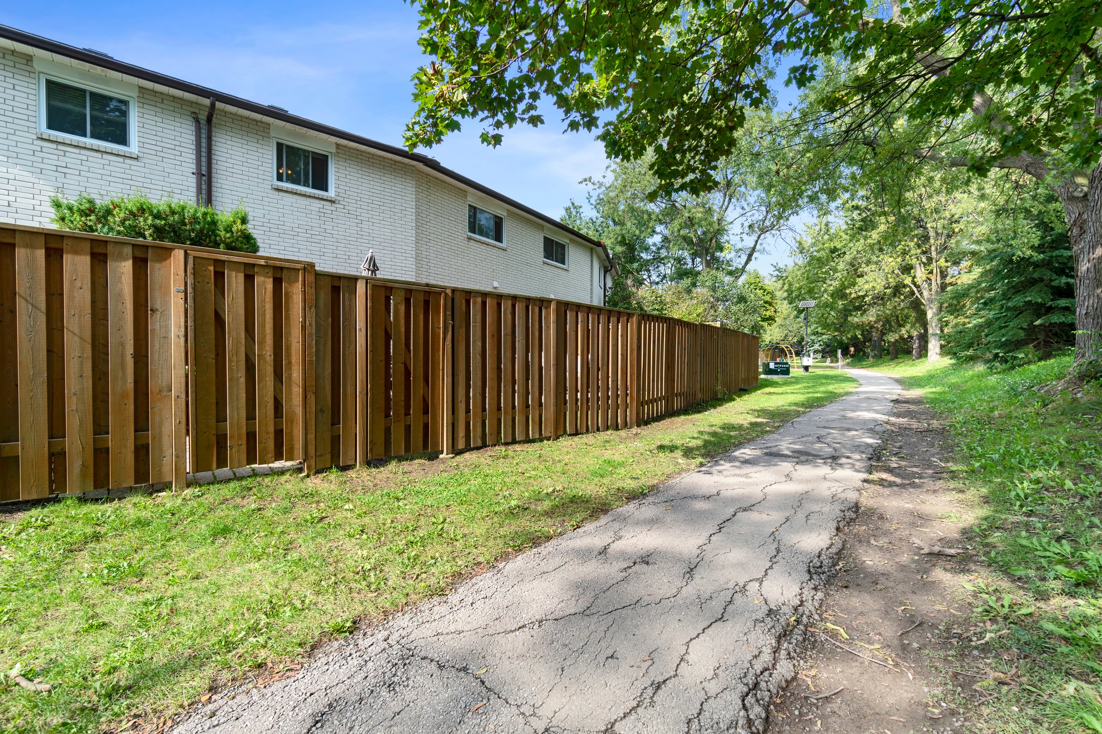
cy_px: 367
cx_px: 551
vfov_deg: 77.3
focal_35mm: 15
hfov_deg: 100.4
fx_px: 459
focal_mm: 10
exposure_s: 1/50
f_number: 6.3
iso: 100
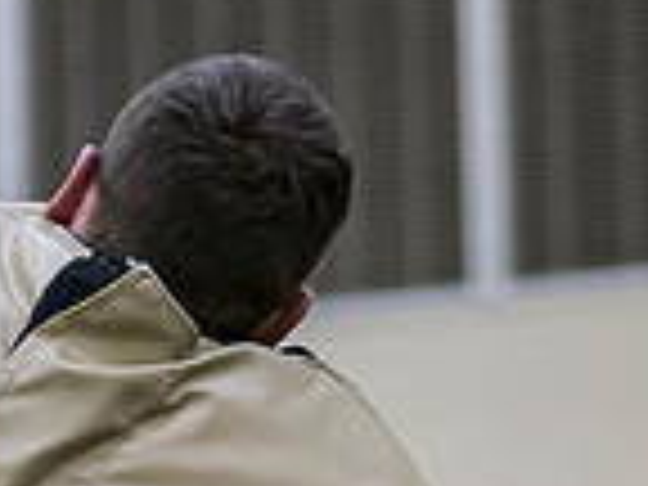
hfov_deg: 2.3
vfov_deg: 1.7
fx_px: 16193
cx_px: -356
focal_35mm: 865
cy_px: 317
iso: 2000
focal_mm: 75
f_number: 1.8
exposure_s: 1/1000
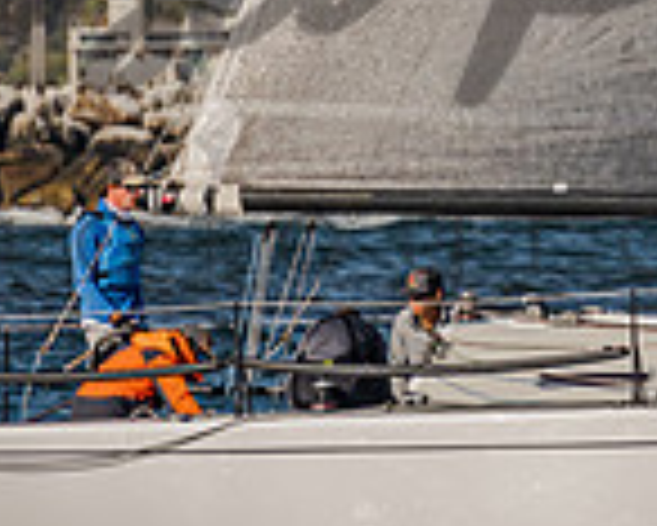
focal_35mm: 804
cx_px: 732
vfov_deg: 1.9
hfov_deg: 2.4
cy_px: -107
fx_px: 15644
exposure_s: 1/1000
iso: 400
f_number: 6.3
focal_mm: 200
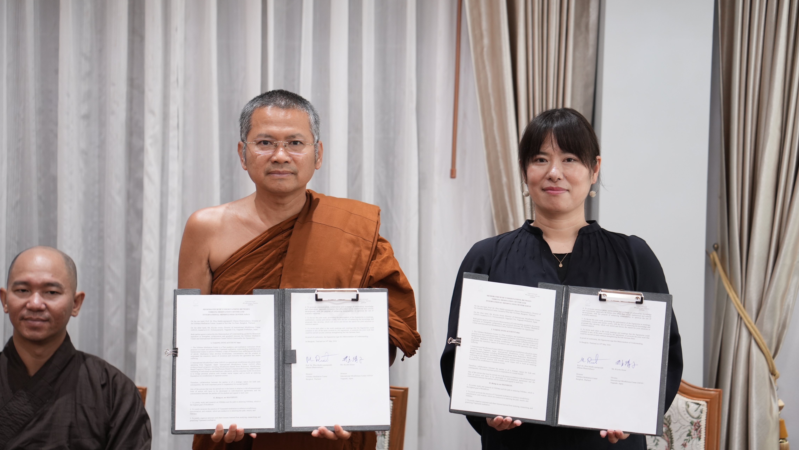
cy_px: 259
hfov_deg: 23.7
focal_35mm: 90
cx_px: 397
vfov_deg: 13.4
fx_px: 1907
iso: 800
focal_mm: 85
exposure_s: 1/100
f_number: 2.5
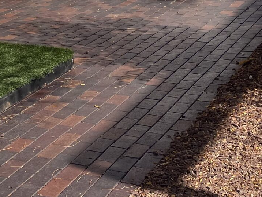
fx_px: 704
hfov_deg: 19.9
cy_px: -129
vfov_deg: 14.4
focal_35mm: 93
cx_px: -49
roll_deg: +3.9
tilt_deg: +1.5
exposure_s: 1/3509
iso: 32
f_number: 1.6
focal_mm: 4.2
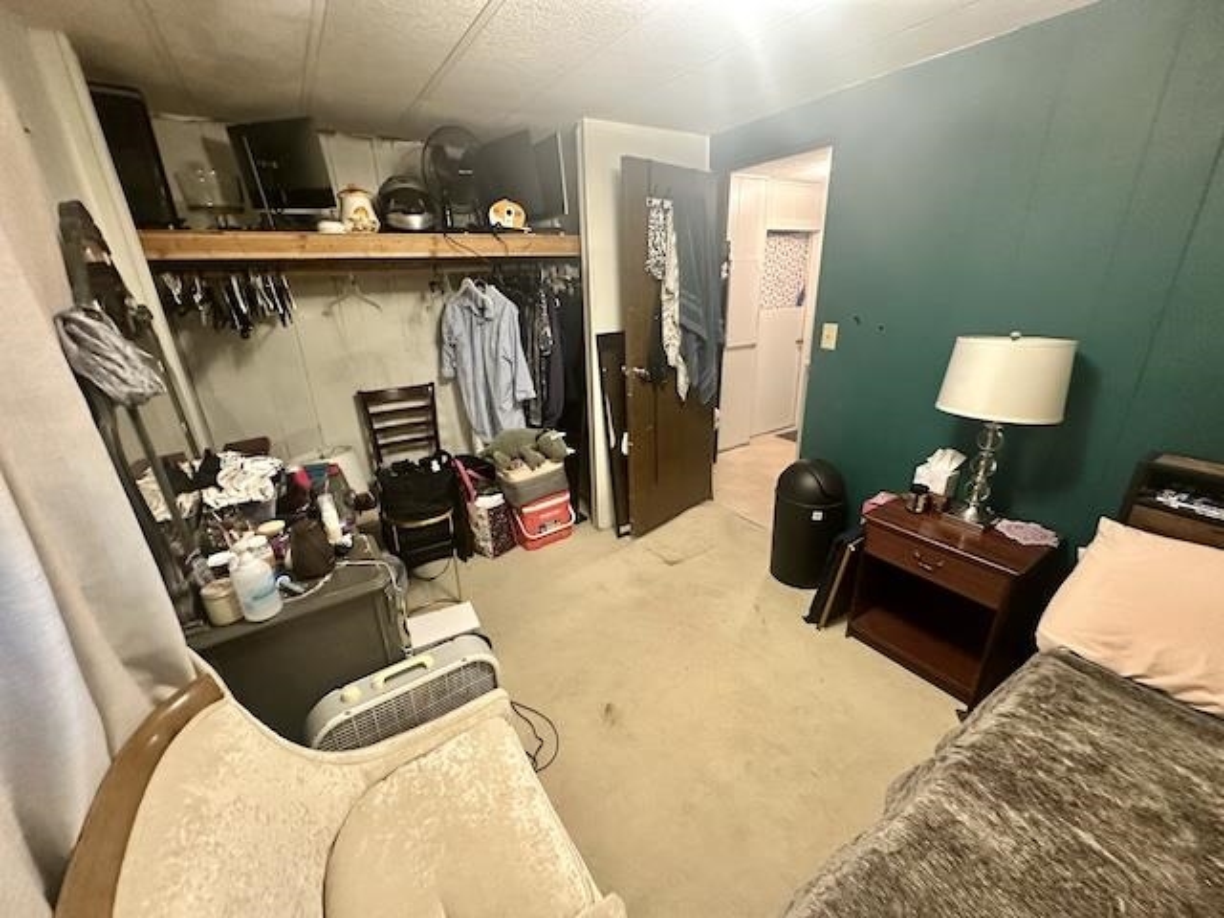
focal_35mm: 14
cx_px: 612
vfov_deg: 85.7
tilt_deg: -21.0
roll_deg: +1.5
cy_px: 459
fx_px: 495
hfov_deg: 102.1
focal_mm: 2.22
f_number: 2.2
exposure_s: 1/60
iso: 800
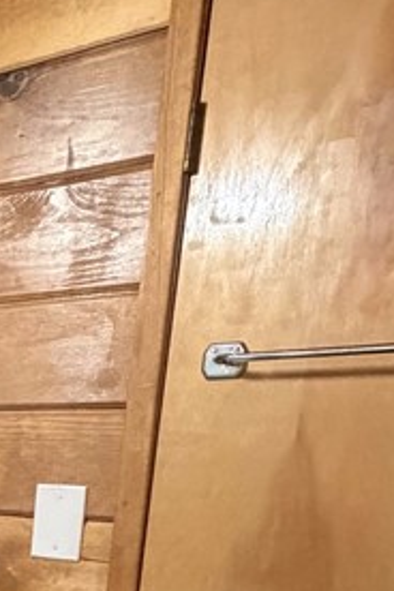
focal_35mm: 54
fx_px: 886
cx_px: -360
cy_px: 602
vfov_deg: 33.5
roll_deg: +0.9
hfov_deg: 18.3
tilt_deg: -10.2
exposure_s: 1/60
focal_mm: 2.22
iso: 800
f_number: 2.2
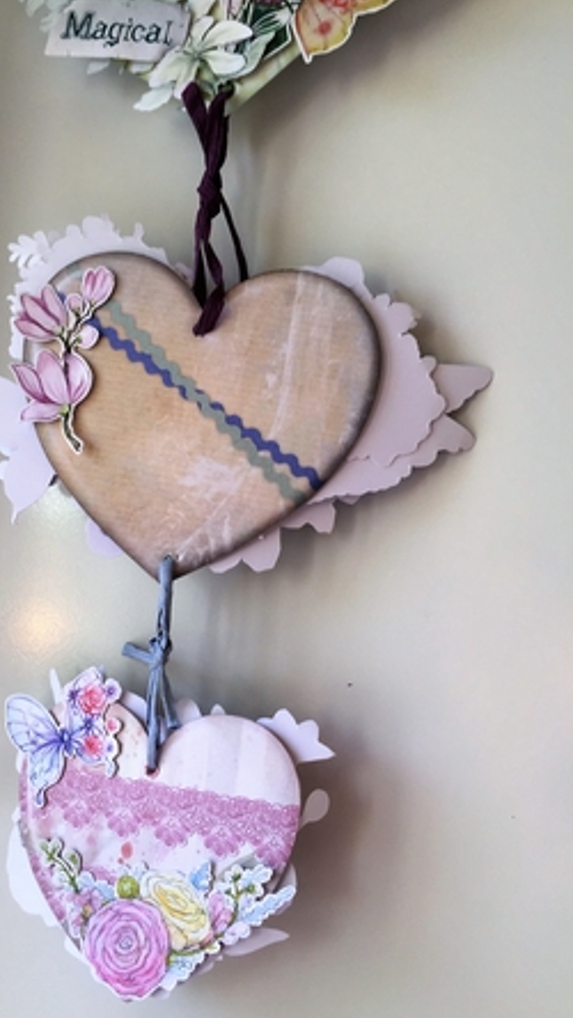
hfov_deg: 36.4
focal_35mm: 32
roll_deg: -5.2
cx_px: 201
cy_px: 509
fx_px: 864
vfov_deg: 61.0
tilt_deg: +5.3
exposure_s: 1/50
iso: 32
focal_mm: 4.15
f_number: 2.2
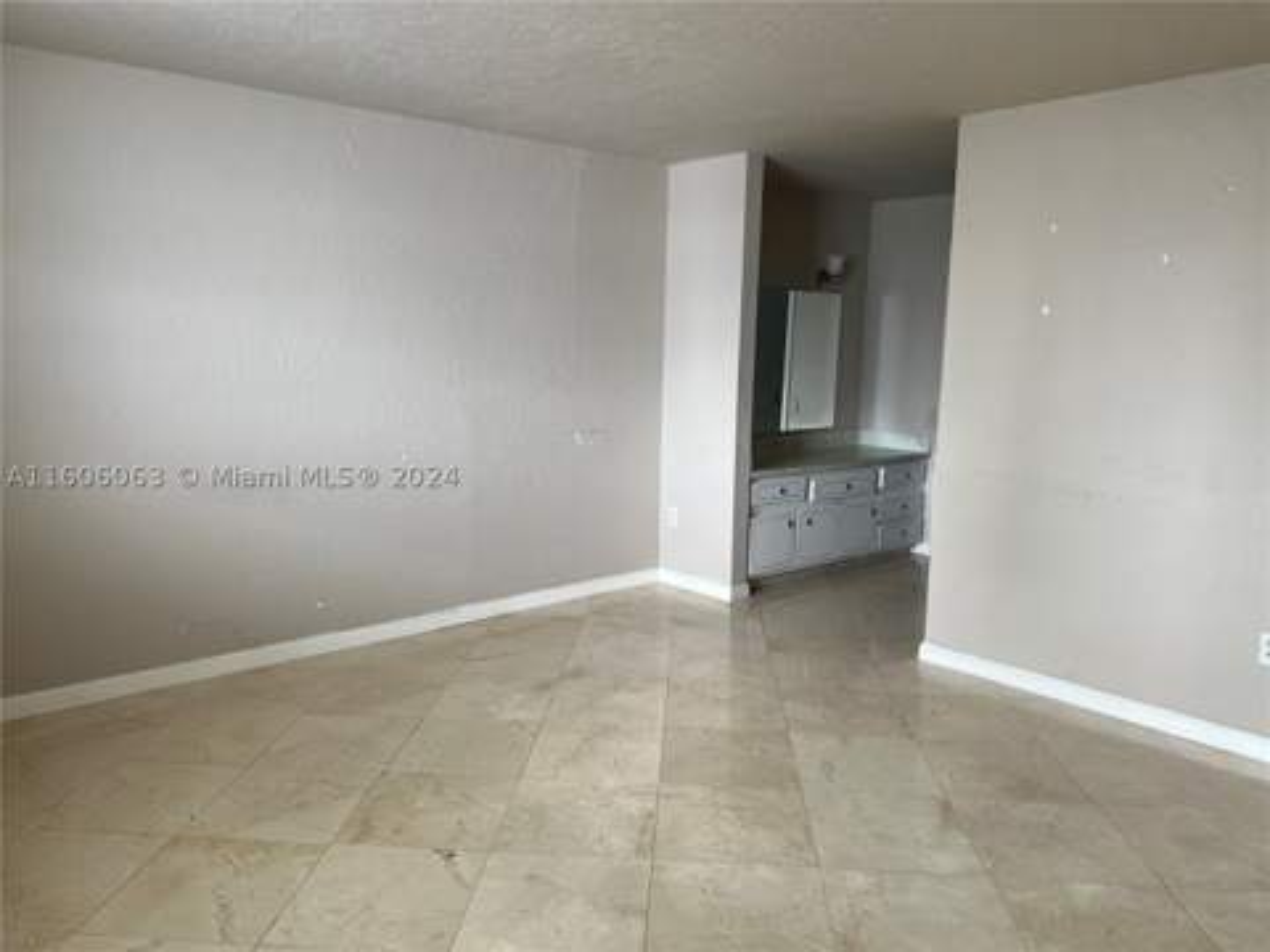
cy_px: 476
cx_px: 635
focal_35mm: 26
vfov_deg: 53.1
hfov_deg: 67.3
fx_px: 954
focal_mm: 5.7
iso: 125
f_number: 1.5
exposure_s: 1/121
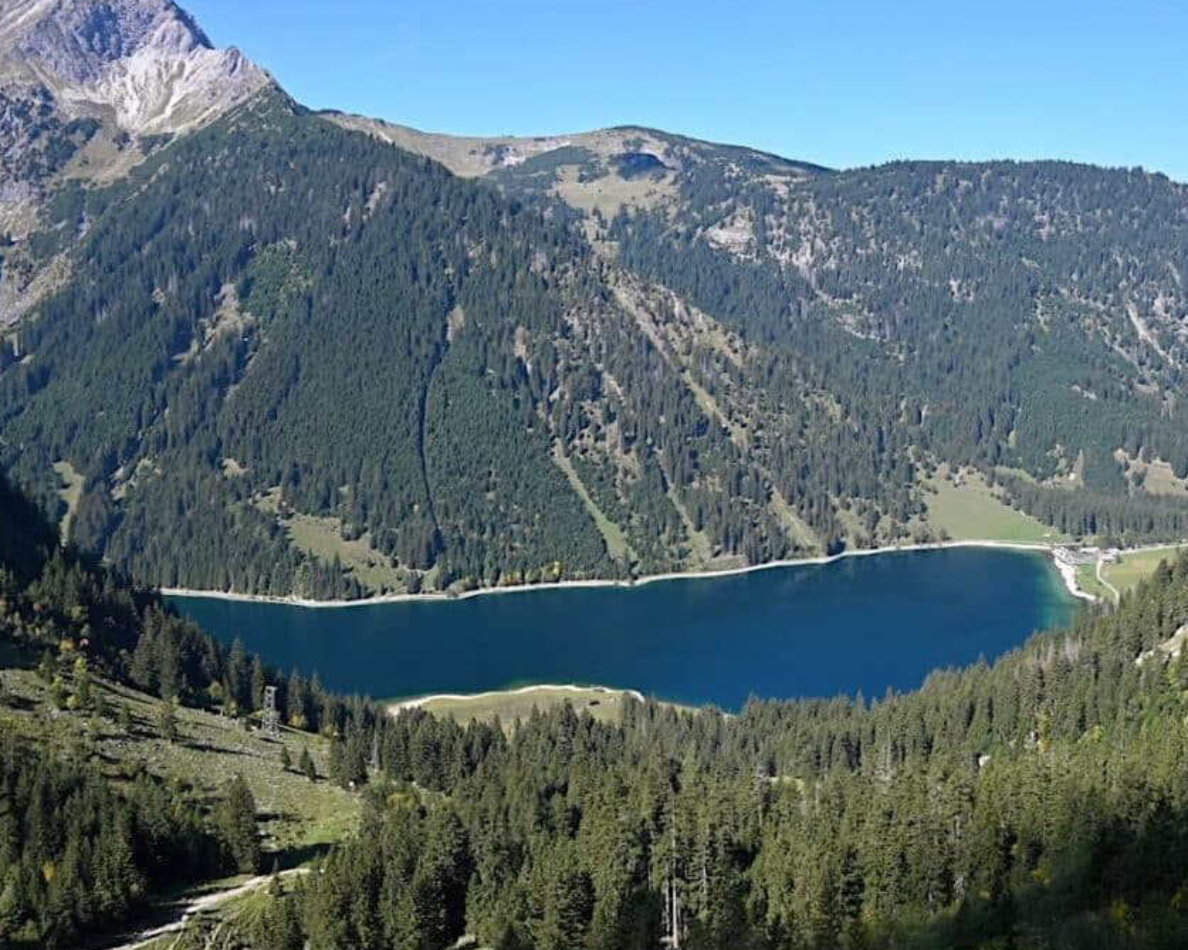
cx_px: 625
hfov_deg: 56.3
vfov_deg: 46.3
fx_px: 1110
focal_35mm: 32
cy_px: 476
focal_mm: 27.5
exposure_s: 1/320
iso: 100
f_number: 6.3
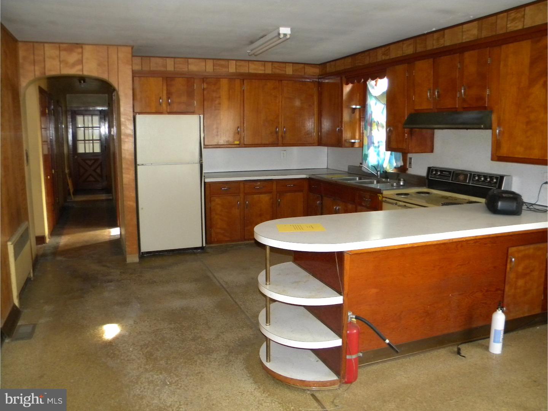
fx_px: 443
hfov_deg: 63.4
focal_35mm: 28
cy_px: 206
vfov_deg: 49.7
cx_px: 274
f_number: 3.5
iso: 400
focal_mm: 5
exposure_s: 1/26
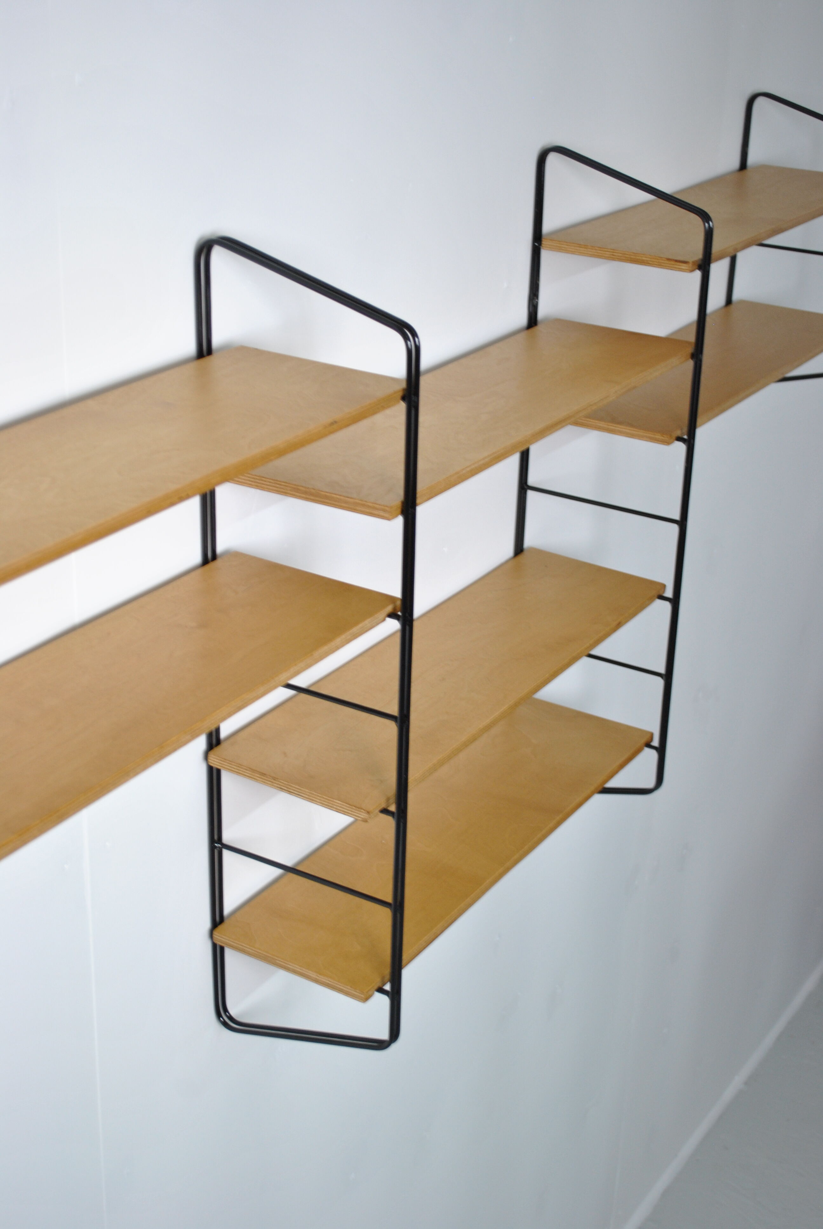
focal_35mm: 51
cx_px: 412
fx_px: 1744
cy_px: 614
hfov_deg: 26.6
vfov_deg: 38.8
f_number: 5
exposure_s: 1/30
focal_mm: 34
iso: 360
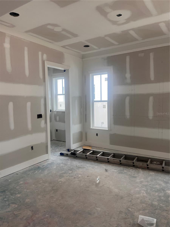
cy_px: 114
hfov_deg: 53.1
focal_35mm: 26
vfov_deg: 67.3
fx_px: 170
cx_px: 85
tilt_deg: -5.8
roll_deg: +1.2
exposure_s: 1/176
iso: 40
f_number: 1.6
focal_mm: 5.1
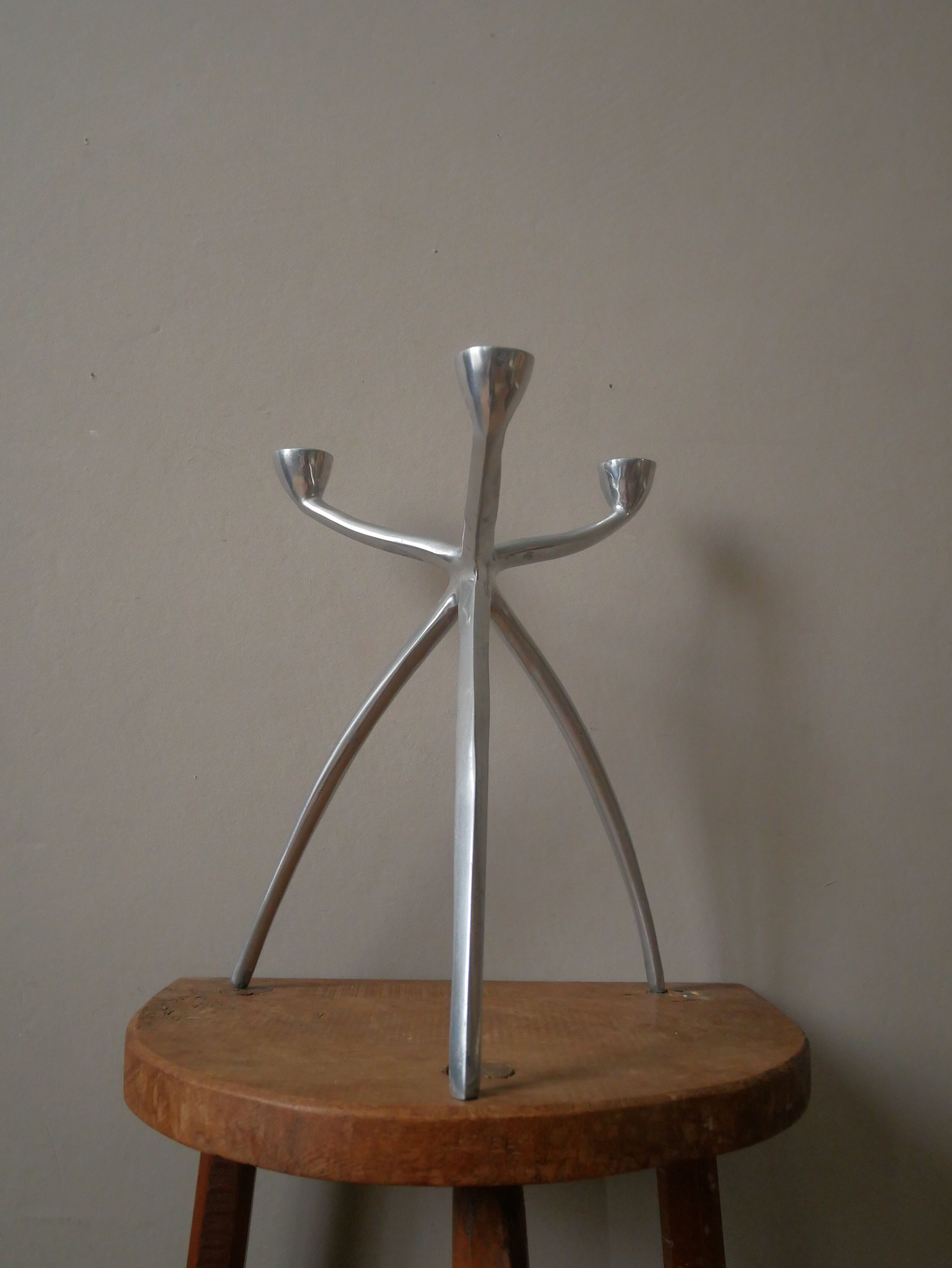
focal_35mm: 32
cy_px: 634
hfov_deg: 44.2
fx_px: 1173
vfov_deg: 56.8
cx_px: 476
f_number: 3.9
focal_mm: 16
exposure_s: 1/60
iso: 2000
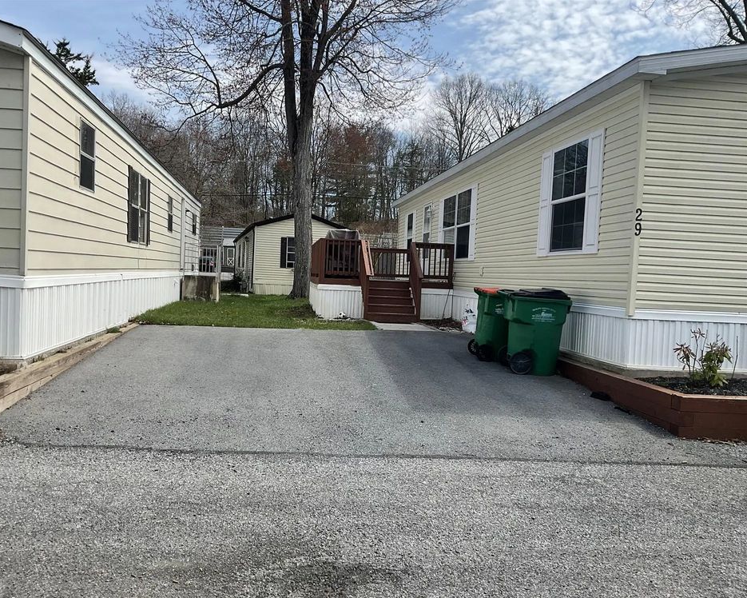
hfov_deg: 57.1
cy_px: 306
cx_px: 339
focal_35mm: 31
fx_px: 685
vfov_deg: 47.1
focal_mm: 3
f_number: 1.8
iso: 16
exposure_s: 1/2427
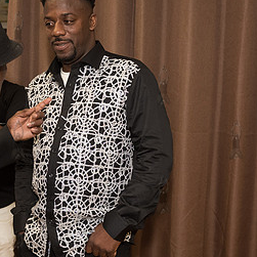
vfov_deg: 25.7
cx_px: 70
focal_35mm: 67
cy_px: 124
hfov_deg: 25.5
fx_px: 563
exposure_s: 1/320
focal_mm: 29
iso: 2000
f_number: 3.5
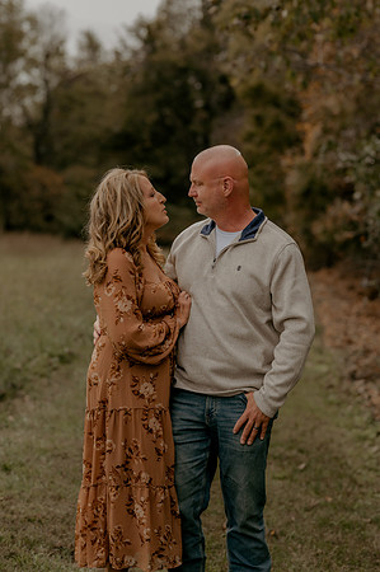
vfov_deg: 23.9
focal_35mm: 85
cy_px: 286
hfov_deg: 16.0
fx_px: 1349
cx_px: 190
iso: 125
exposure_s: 1/640
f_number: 2.8
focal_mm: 85
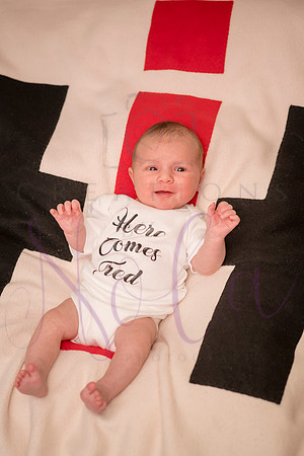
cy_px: 228
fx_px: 1077
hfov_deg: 16.1
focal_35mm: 85
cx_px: 152
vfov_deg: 23.9
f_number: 4
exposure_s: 1/250
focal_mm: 85
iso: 800
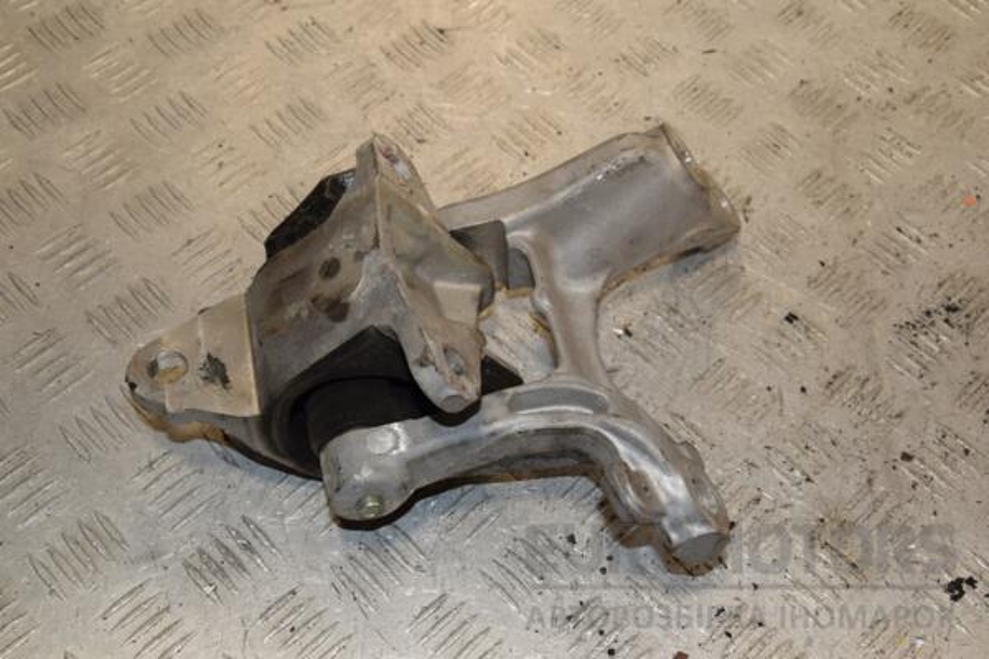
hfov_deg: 38.9
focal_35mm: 51
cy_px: 330
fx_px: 1401
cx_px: 494
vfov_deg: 26.5
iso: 800
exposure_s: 1/200
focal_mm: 34
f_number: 8
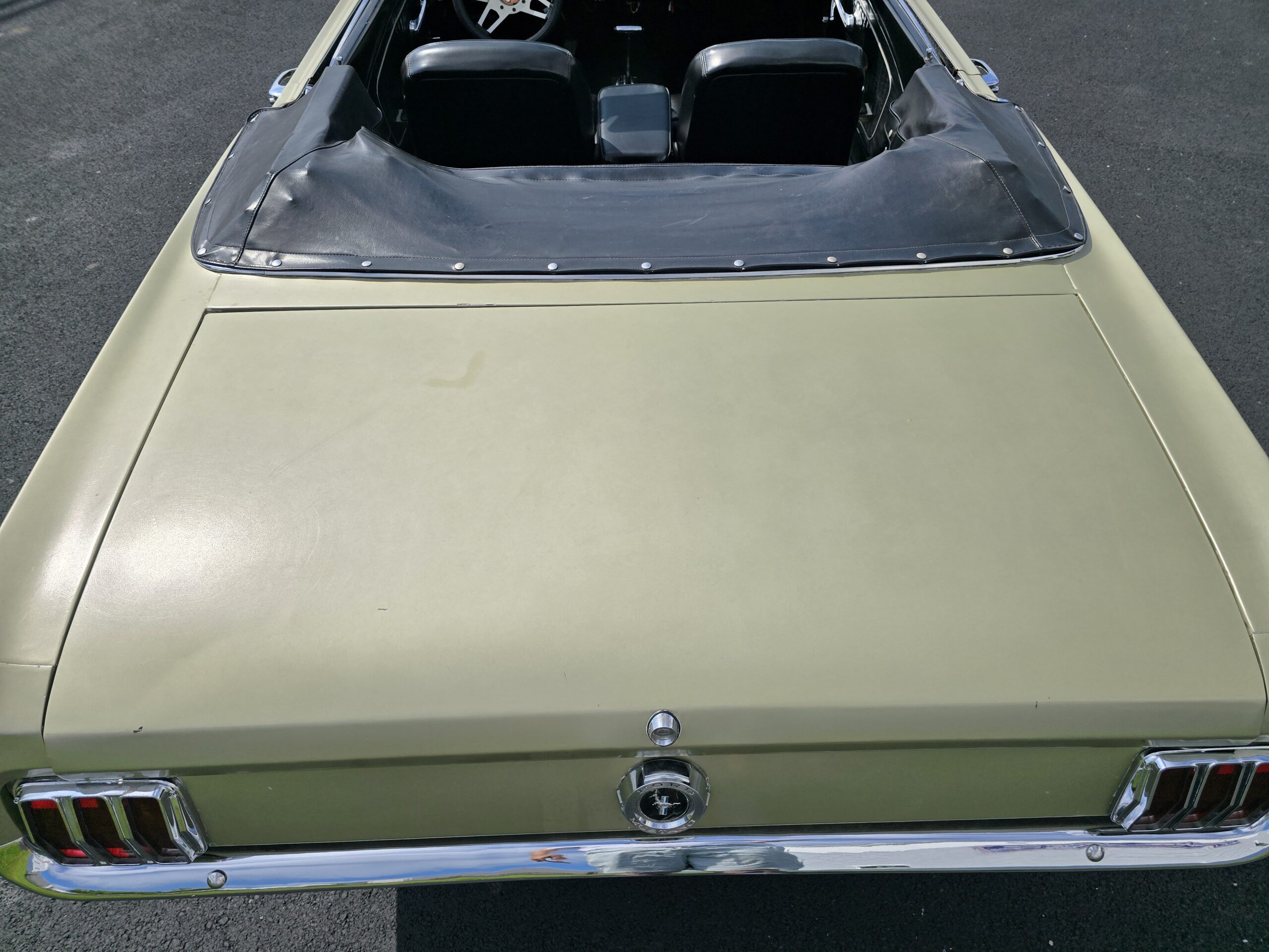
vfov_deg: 58.9
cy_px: 476
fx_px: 843
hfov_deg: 73.9
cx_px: 634
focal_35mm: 23
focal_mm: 6.3
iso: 12
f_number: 1.7
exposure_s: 1/1789
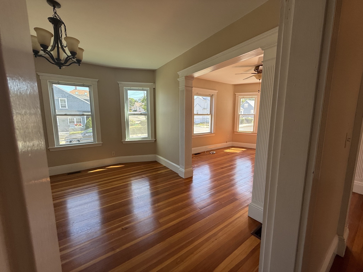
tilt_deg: -7.6
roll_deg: +0.5
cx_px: 182
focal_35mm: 14
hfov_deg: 102.1
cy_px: 136
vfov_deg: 85.7
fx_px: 147
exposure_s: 1/152
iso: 64
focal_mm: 2.22
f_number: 2.2
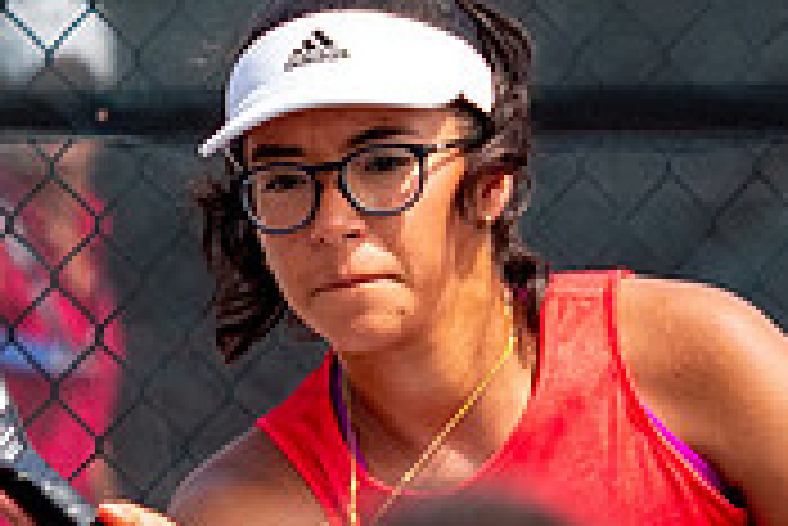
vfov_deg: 1.3
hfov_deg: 1.9
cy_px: 626
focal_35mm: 1079
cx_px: 249
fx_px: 23637
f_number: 3.2
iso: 250
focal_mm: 100
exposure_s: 1/1600
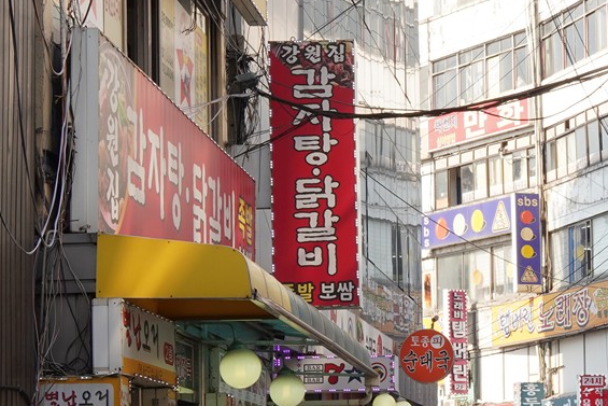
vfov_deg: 11.0
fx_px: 2095
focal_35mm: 124
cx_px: 727
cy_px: 292
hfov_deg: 15.9
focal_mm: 35
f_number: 14
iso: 400
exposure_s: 1/100
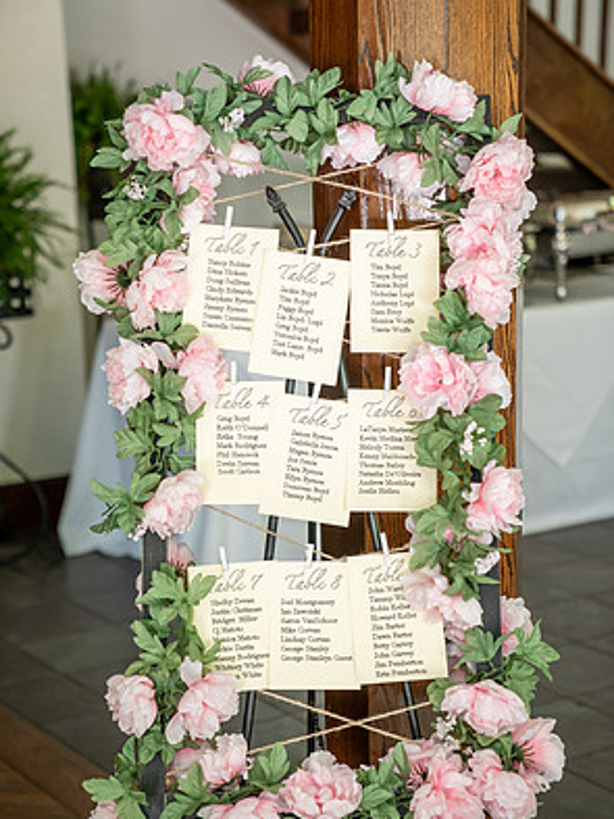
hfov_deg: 19.1
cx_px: 310
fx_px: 1820
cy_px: 463
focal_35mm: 77
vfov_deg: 25.3
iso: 800
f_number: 2.8
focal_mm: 70
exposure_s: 1/160
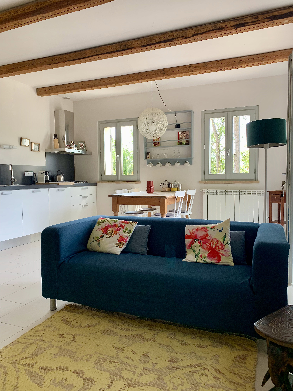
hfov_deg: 53.1
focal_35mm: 26
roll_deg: +0.9
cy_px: 196
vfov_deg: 67.3
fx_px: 293
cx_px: 146
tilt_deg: -2.7
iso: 64
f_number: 1.8
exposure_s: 1/121
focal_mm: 4.25
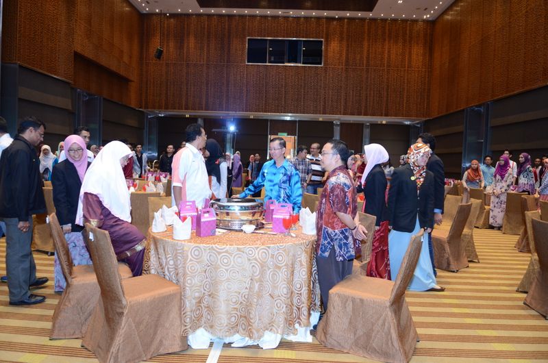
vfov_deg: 50.2
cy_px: 182
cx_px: 274
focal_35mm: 26
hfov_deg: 70.5
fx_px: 387
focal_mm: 17
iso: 1250
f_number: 2.8
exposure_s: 1/60
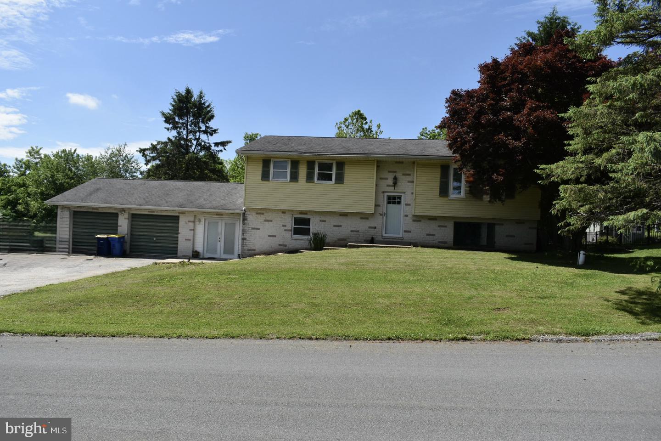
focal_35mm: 27
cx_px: 330
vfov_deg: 47.9
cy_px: 220
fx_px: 496
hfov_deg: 67.4
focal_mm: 18
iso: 400
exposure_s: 1/1600
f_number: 6.3
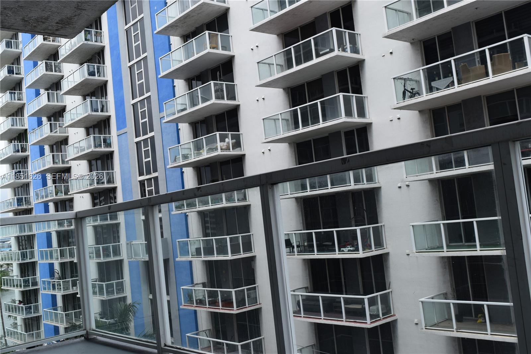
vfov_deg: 35.5
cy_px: 177
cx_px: 266
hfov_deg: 51.3
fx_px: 553
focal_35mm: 38
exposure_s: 1/320
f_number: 9
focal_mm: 25
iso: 200
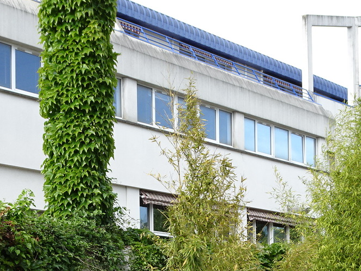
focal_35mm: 100
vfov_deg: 14.4
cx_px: 133
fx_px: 1043
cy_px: 323
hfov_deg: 19.6
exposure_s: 1/160
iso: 80
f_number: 4
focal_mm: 6.8
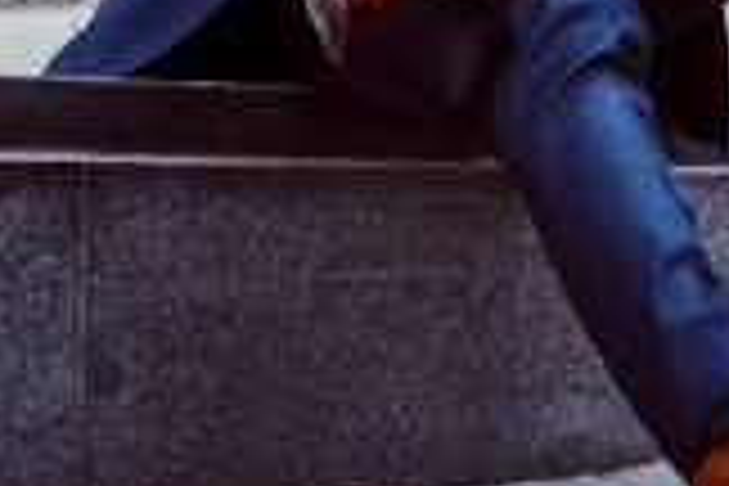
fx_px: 5103
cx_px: 1071
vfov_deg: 5.4
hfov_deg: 8.0
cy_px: -243
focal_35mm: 252
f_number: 2.2
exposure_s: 1/1000
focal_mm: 35
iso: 320
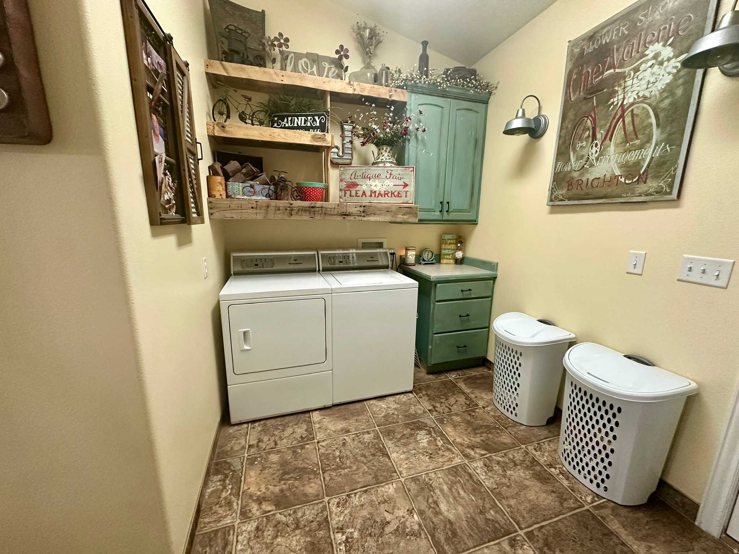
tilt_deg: -11.6
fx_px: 299
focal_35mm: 14
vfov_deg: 85.7
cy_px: 277
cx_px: 370
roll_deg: -1.4
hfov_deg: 102.1
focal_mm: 2.22
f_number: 2.2
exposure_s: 1/60
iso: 320
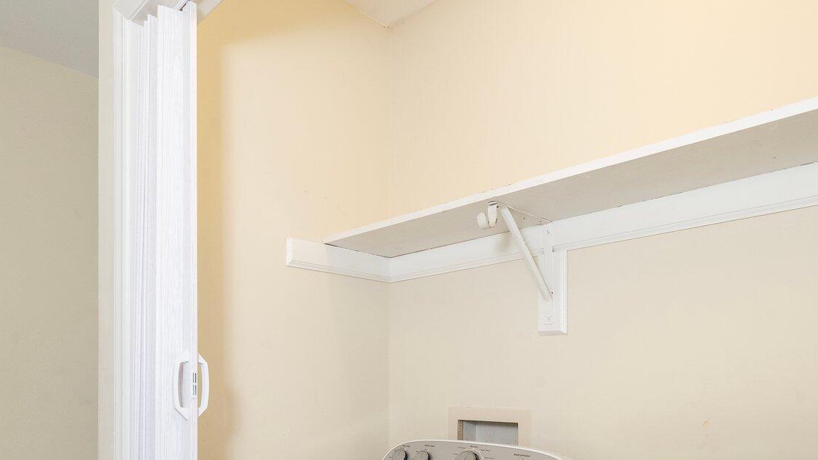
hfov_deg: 74.0
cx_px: 384
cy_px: 414
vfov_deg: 42.2
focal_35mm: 25
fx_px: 542
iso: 640
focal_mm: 13
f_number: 11
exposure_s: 1/8
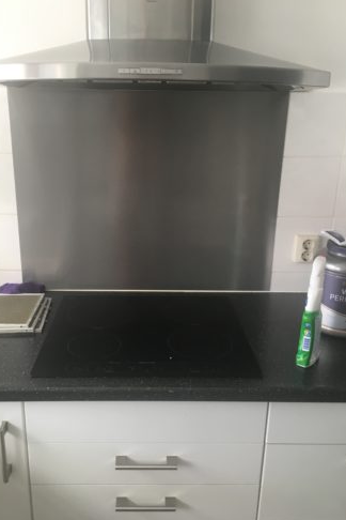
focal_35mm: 31
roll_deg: -1.9
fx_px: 447
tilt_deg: -17.7
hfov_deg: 42.3
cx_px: 152
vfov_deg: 60.3
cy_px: 259
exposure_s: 1/33
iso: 64
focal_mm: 4.15
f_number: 2.2
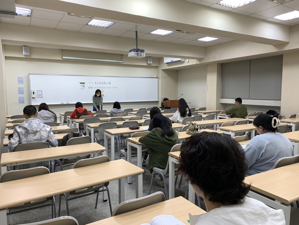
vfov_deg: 53.1
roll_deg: +0.5
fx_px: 225
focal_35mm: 26
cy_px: 112
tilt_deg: -5.2
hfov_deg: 67.3
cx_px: 150
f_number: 1.8
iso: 80
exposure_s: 1/120
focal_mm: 4.25
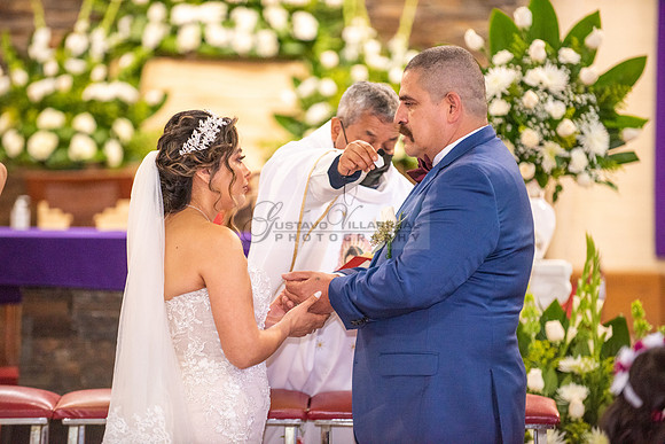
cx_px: 332
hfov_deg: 11.7
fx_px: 3233
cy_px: 222
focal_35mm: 175
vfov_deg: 7.9
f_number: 2.8
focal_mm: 175
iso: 2000
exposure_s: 1/160
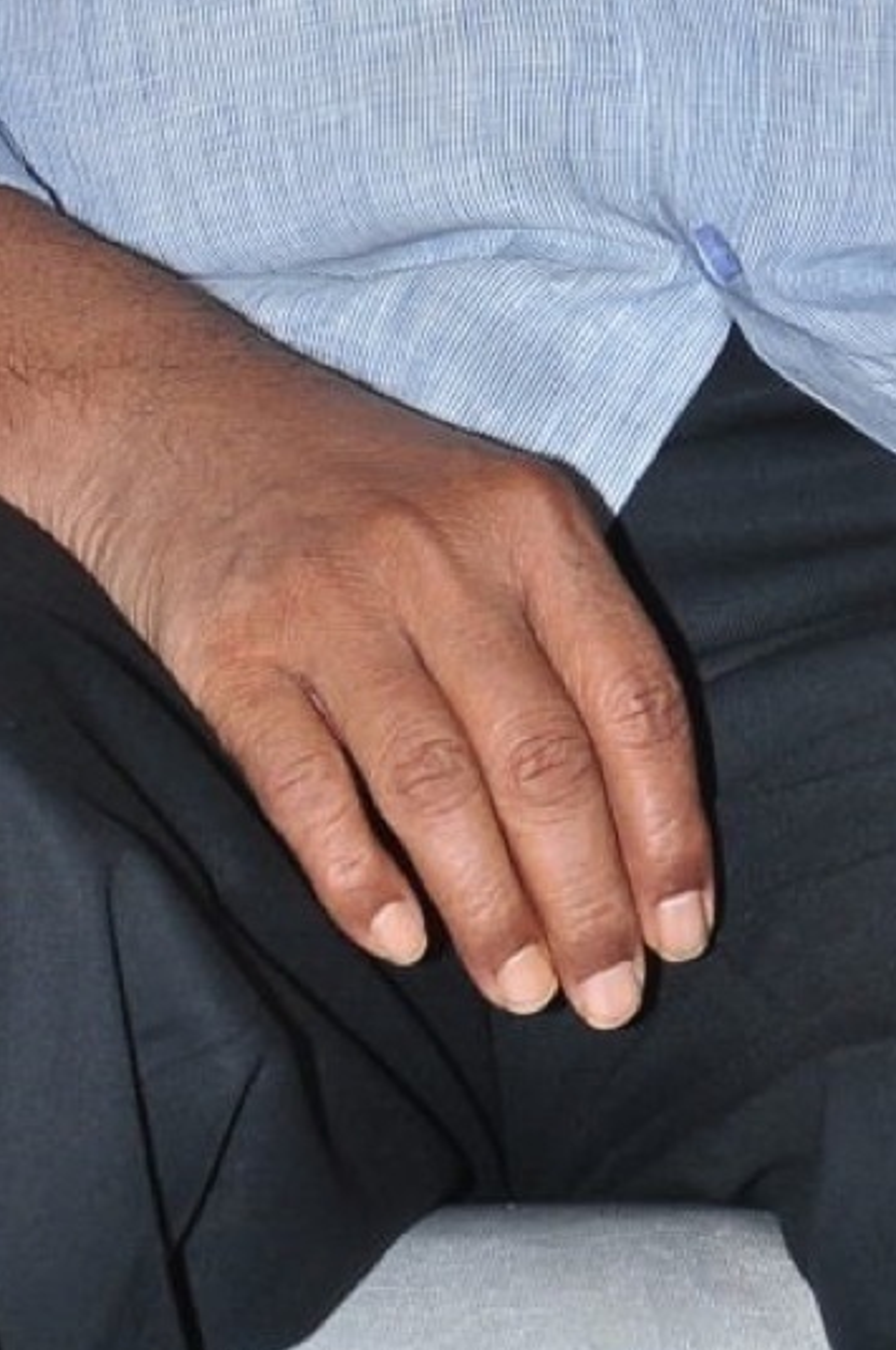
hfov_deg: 3.1
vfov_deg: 4.7
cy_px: -521
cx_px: 507
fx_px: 16441
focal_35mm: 439
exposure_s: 1/125
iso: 400
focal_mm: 80
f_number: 11
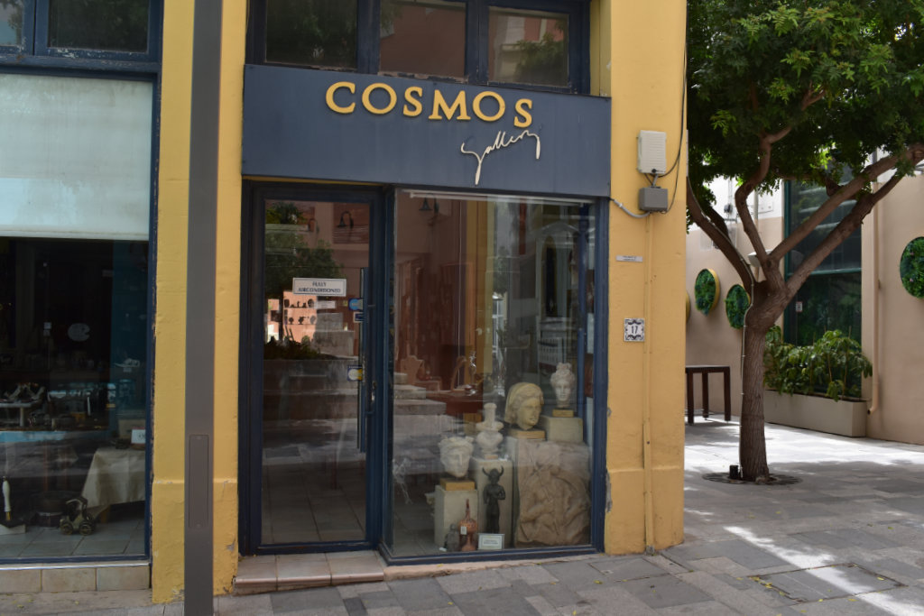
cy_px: 308
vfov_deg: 40.0
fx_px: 847
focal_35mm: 33
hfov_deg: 57.2
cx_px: 462
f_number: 10
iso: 400
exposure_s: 1/250
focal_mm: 22
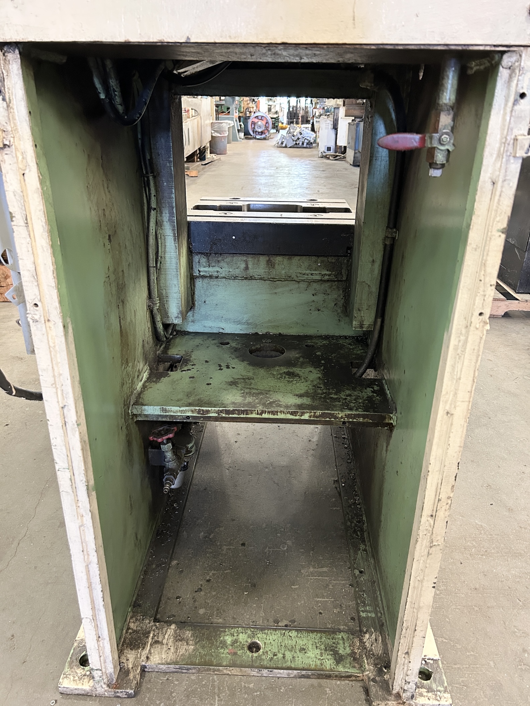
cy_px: 353
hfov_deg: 53.1
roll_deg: -0.4
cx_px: 265
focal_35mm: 26
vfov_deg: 67.3
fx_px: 531
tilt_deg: -25.2
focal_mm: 5.7
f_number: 1.5
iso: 500
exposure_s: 1/60
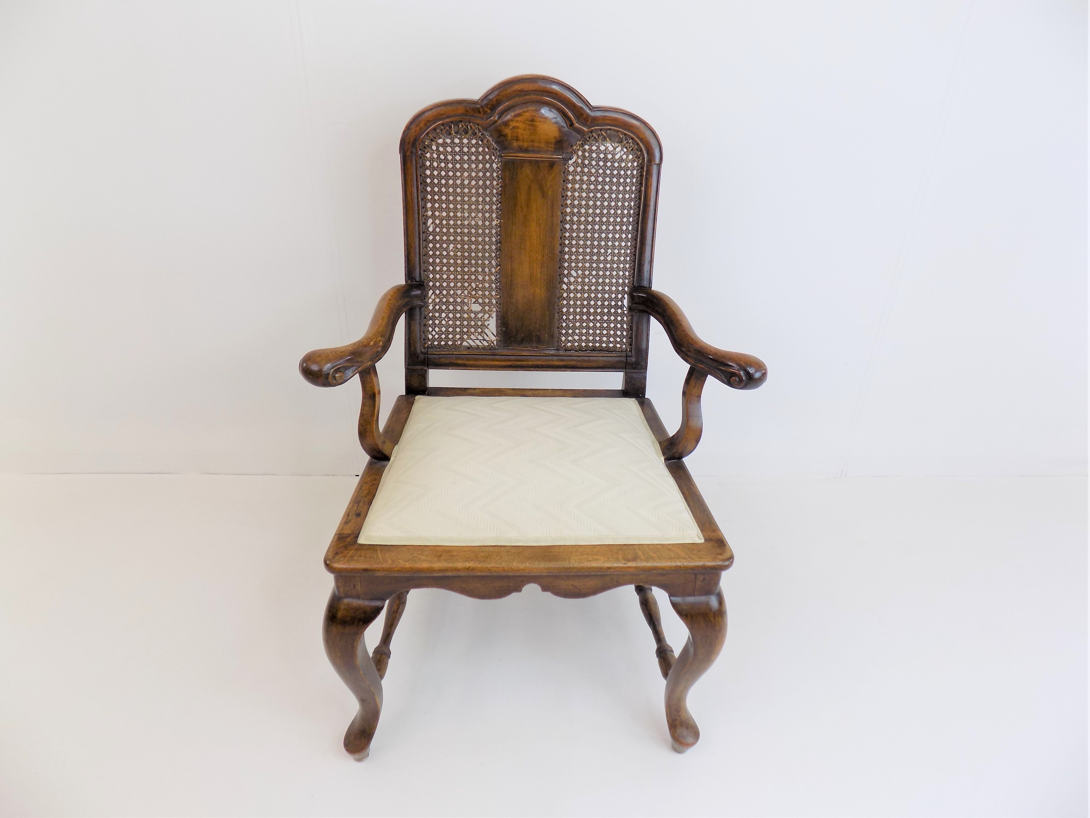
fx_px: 724
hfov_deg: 73.9
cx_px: 545
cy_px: 409
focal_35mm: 23
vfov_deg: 58.9
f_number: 3.1
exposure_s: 1/60
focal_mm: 4
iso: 80
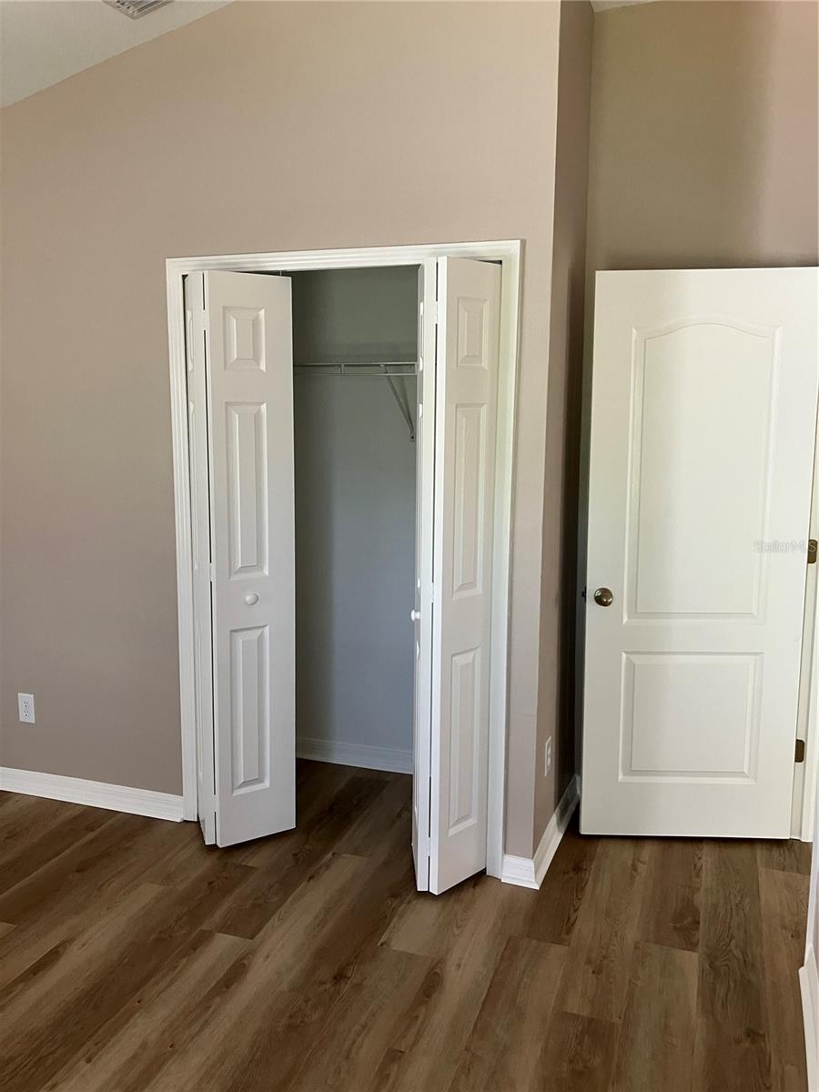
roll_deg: -0.1
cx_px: 410
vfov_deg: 63.4
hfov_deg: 49.7
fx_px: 883
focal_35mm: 28
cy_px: 546
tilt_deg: -7.9
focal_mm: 3.99
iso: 250
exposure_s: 1/60
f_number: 1.8
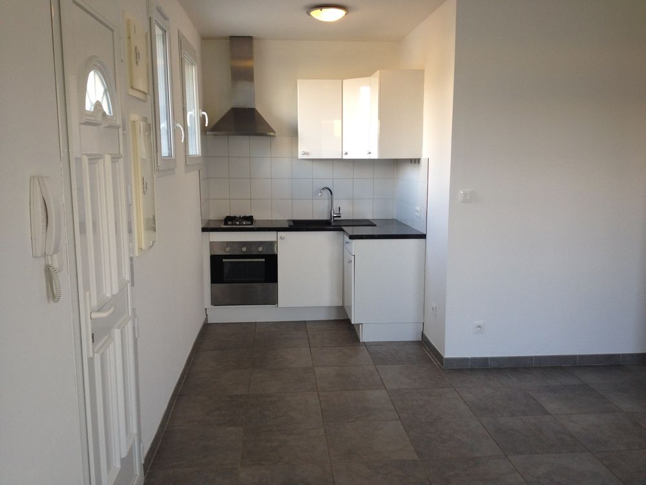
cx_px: 323
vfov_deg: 40.7
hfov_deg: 52.6
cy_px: 242
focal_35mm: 35
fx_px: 653
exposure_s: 1/34
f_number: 2.4
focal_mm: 4.28
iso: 50
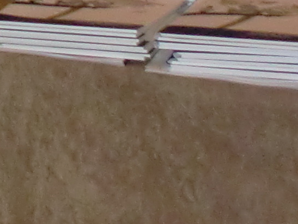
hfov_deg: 7.1
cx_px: -527
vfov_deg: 5.5
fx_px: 2203
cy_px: -432
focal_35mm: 256
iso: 400
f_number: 3.1
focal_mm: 6.3
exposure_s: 1/60
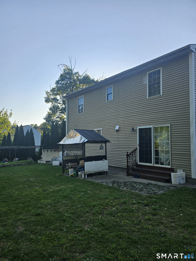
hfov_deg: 58.9
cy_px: 130
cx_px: 98
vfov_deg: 73.9
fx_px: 174
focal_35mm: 23
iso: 10
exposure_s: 1/207
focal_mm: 6.3
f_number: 1.7
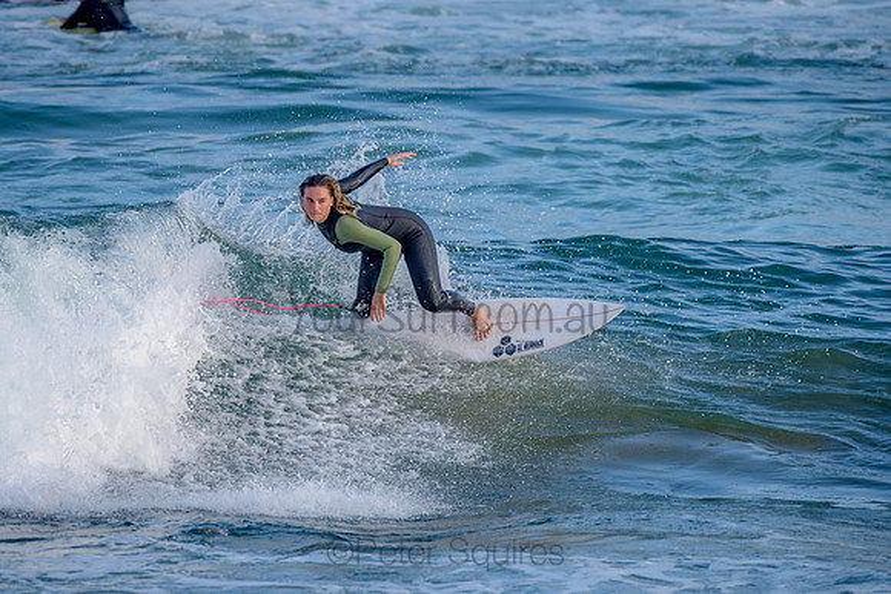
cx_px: 346
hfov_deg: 3.4
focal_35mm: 612
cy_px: 302
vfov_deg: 2.2
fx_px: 15151
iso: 320
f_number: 5.6
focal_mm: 500
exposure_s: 1/1250
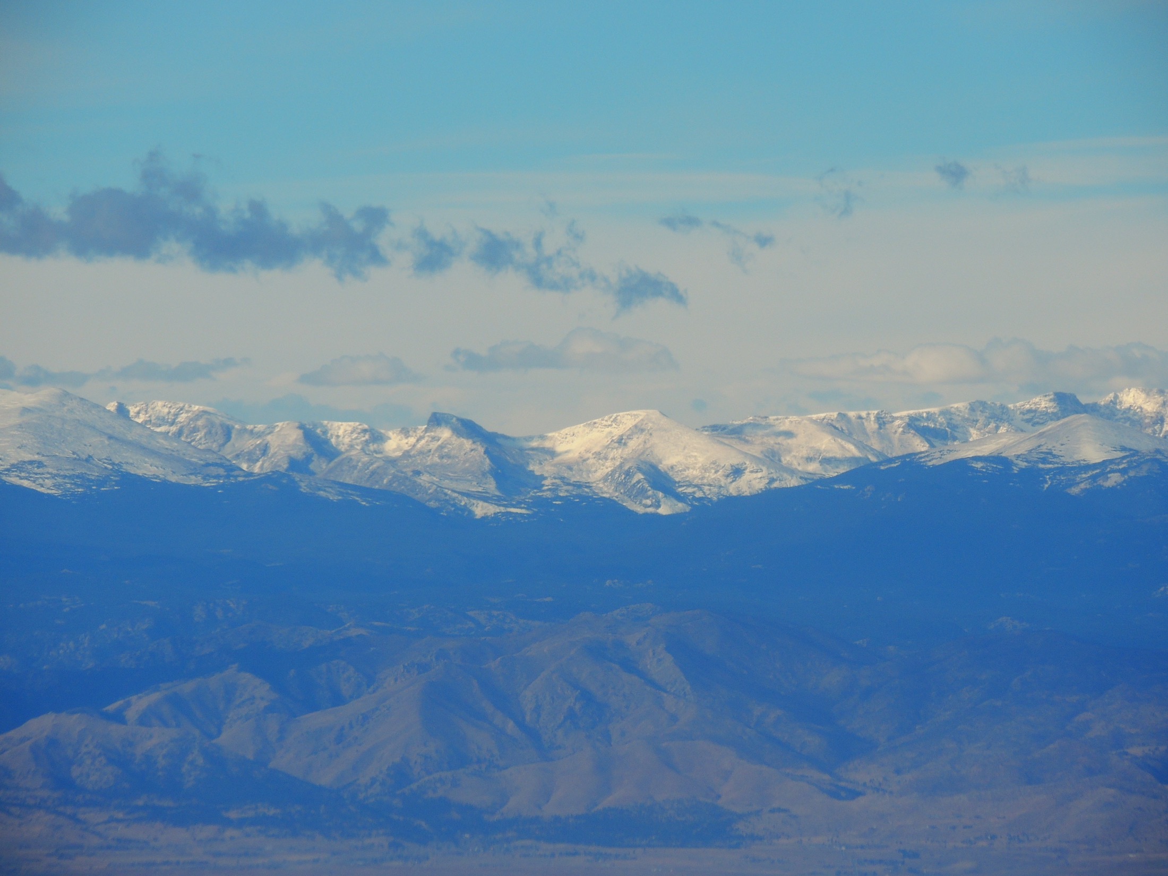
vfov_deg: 3.7
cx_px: 584
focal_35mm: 400
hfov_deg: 5.0
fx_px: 13497
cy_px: 438
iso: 100
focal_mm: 71.3
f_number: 4.8
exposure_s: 1/500
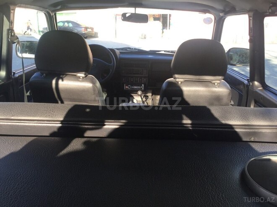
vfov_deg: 45.4
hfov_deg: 58.4
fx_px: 248
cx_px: 138
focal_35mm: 31
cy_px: 104
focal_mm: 3.3
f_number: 2.4
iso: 25
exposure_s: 1/100
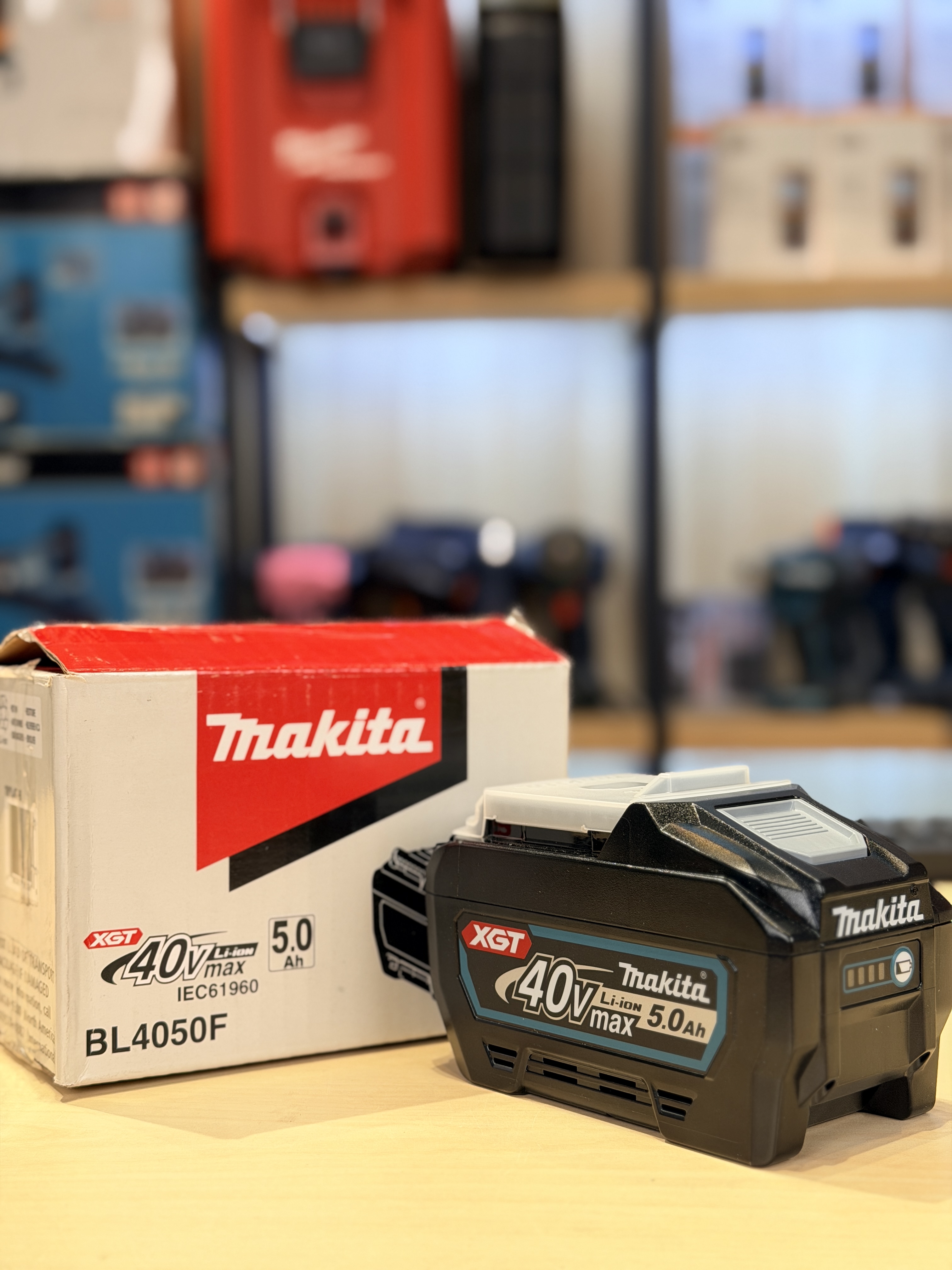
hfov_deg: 30.3
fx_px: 1760
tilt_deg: -1.8
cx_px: 476
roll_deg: +0.8
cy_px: 635
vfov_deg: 39.7
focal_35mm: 48
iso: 80
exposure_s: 1/121
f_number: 1.78
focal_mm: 6.76
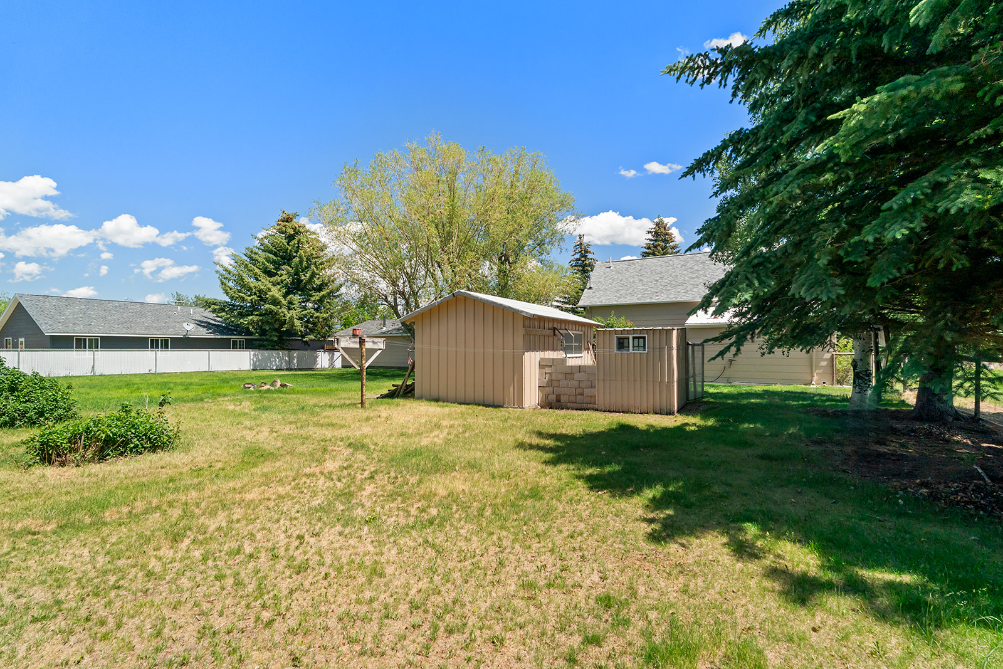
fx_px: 446
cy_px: 334
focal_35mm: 16
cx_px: 502
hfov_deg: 96.7
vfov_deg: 73.8
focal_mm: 16
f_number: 5.6
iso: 800
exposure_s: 1/2500
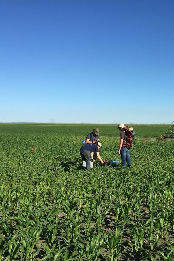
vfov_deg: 47.4
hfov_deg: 30.9
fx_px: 297
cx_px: 162
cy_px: 133
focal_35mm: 41
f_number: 2.2
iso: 32
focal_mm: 4.15
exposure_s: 1/2083
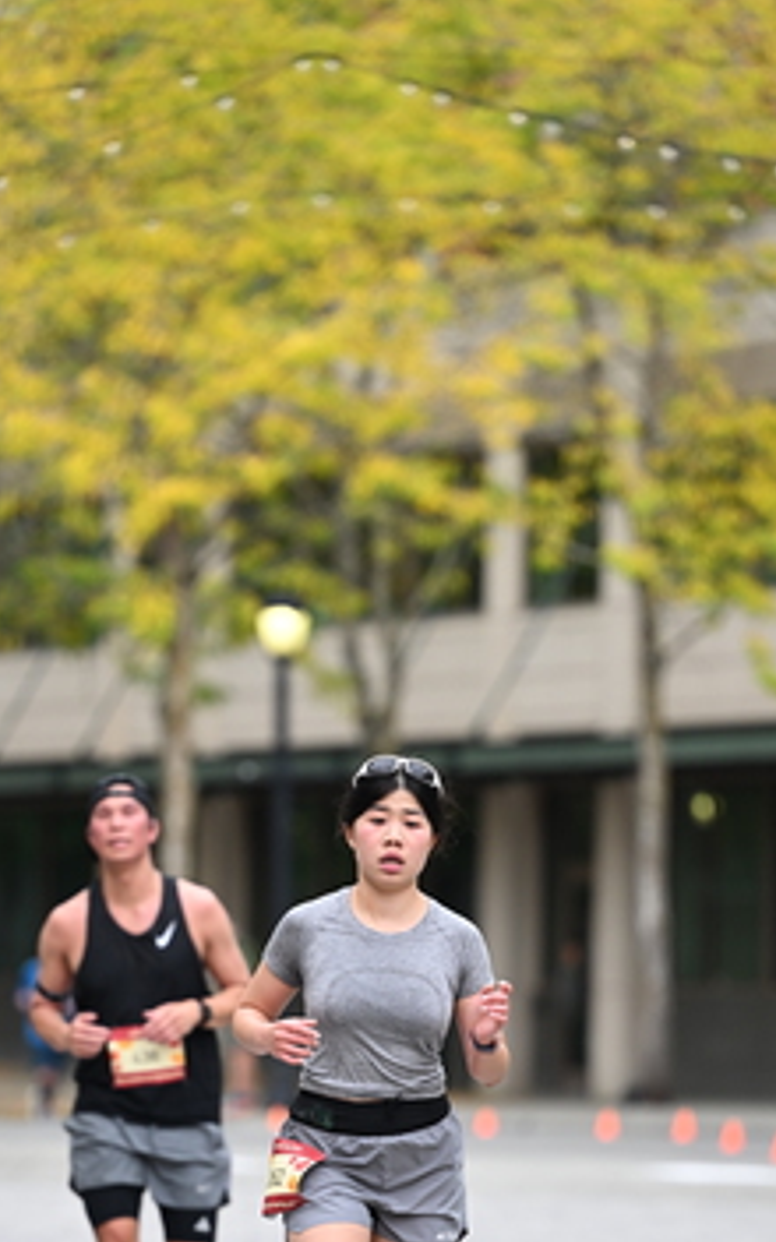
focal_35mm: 255
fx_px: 8629
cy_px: 928
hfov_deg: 5.1
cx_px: 358
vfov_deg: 8.2
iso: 640
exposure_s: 1/2000
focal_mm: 160
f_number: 2.8
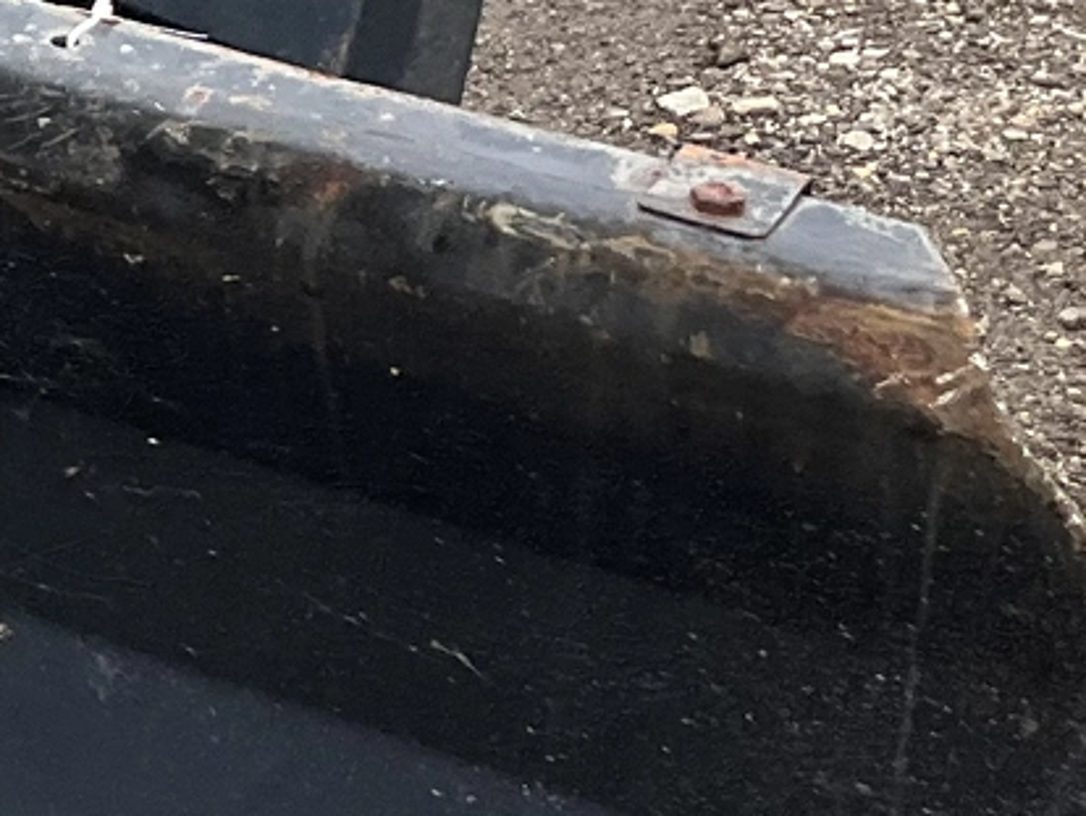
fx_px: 4395
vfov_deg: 10.6
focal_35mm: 140
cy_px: 483
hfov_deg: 13.0
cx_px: -769
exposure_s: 1/495
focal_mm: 3
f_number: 1.8
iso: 25
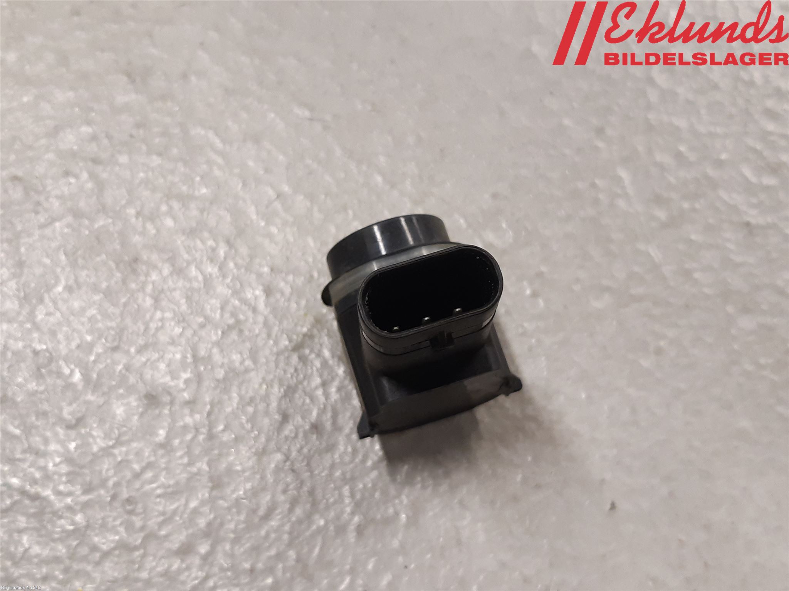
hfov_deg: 67.3
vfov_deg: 53.1
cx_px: 394
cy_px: 296
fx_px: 593
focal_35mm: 26
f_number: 1.7
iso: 160
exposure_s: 1/50
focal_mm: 3.93
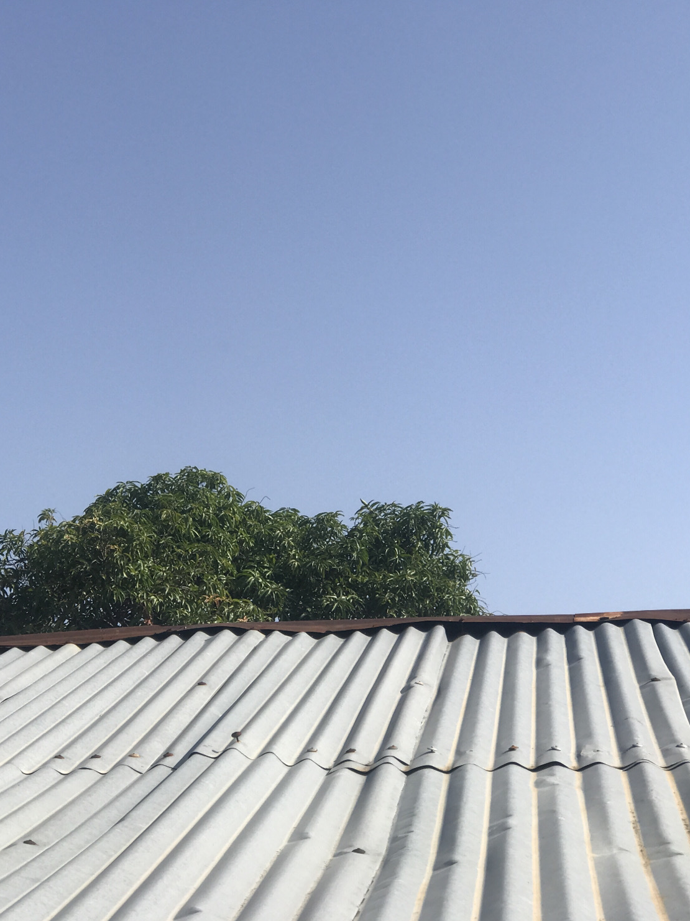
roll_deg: +2.7
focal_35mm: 77
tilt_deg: +15.9
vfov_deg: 25.3
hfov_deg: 19.1
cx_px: 249
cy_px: 461
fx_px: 2047
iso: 20
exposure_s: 1/997
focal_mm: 6.6
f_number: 2.8
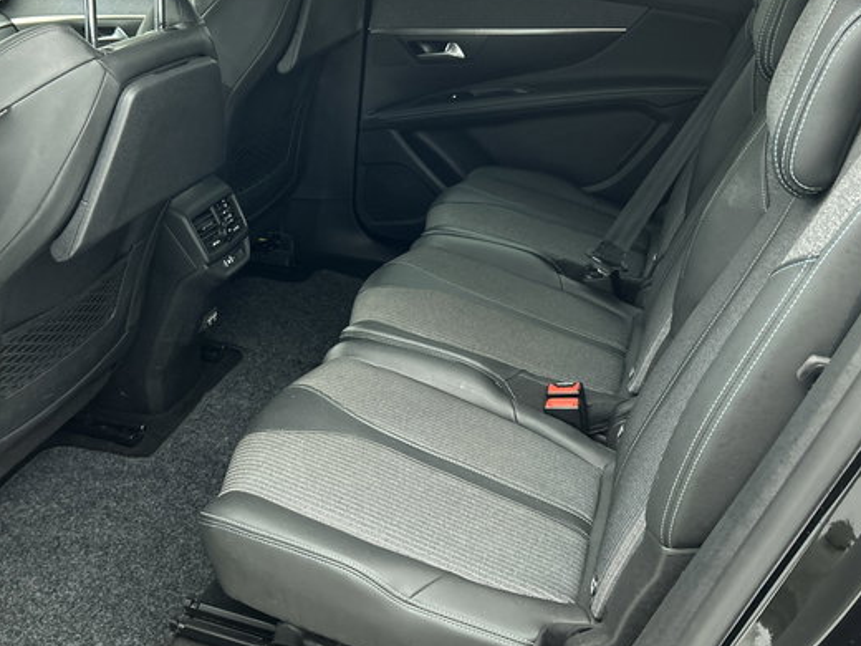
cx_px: 321
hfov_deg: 48.5
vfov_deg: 37.4
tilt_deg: -19.8
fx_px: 945
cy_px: 222
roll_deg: -0.1
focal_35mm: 38
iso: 400
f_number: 1.5
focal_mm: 5.7
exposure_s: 1/33
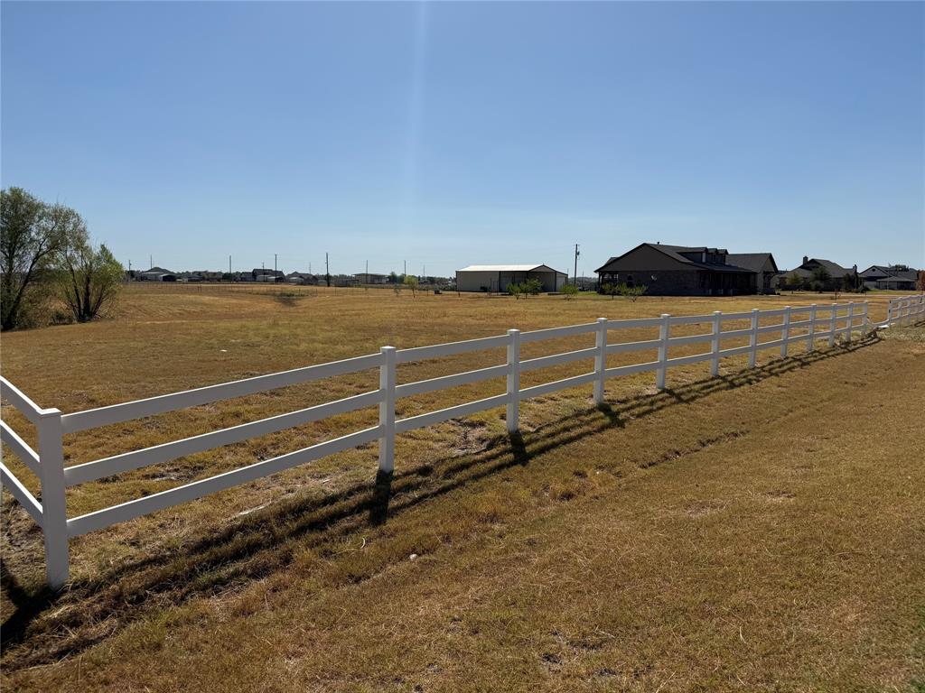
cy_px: 346
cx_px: 462
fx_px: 641
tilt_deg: -4.5
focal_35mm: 24
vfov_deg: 56.8
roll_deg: -1.0
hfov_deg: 71.6
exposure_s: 1/10309
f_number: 1.78
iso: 80
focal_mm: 6.76
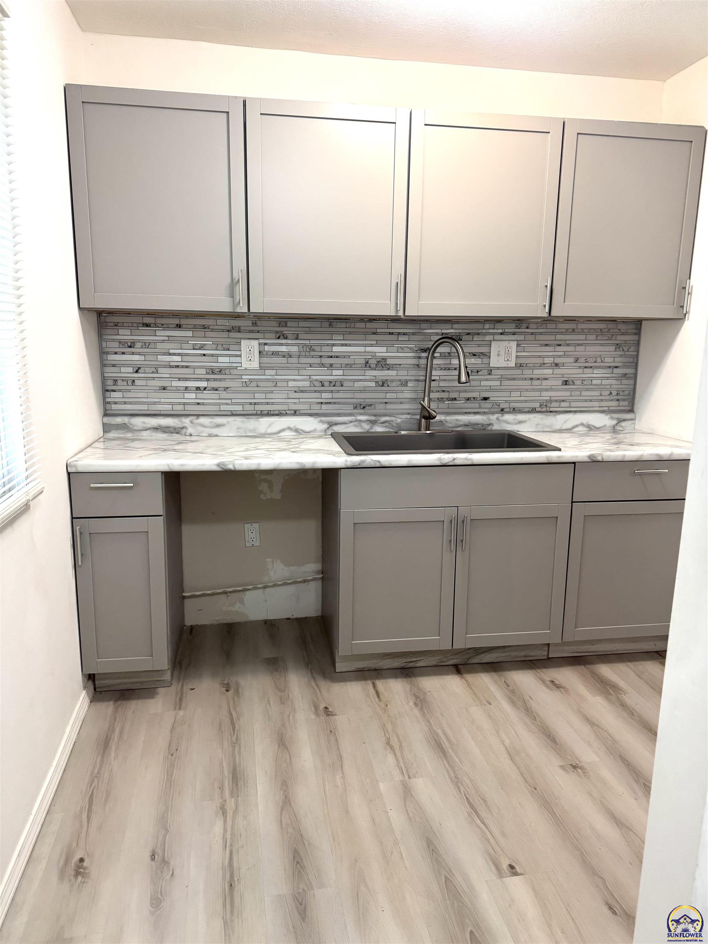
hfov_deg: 56.8
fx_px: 654
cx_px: 354
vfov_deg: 71.6
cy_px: 472
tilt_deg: -11.9
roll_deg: -0.9
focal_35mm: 24
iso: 200
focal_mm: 6.76
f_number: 1.78
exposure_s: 1/120
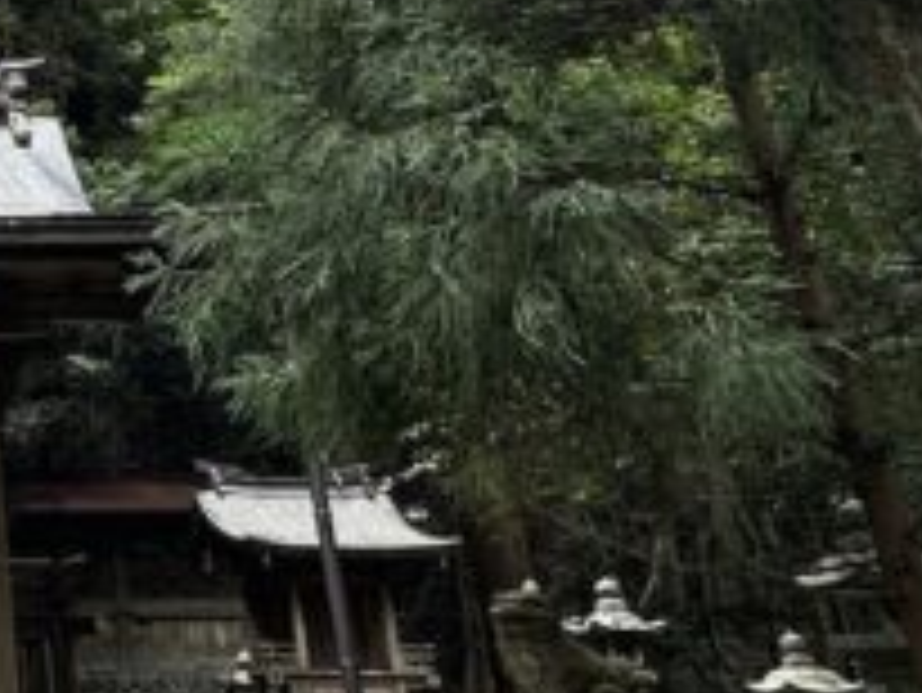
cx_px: -306
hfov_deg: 27.9
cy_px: 88
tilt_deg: +22.2
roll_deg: -0.1
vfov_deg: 25.4
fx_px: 1492
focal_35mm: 56
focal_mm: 2.22
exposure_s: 1/99
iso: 80
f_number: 2.2
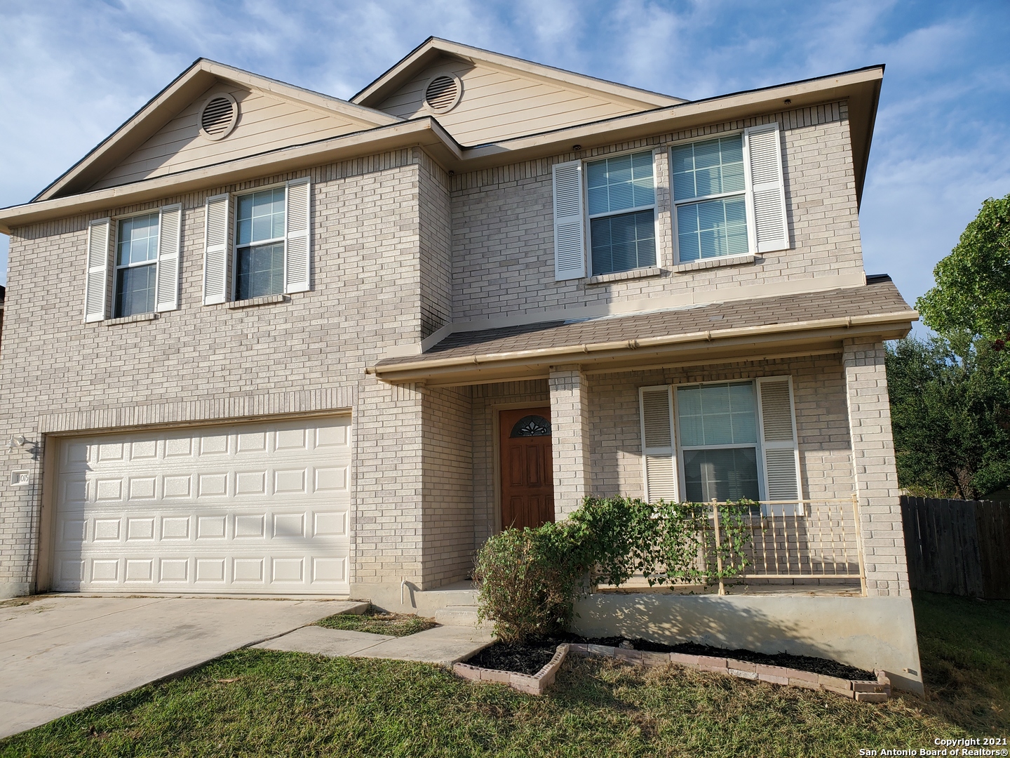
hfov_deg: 67.3
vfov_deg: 53.1
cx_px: 505
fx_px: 759
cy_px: 379
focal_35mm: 26
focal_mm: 4.3
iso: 50
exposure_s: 1/1199
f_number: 2.4
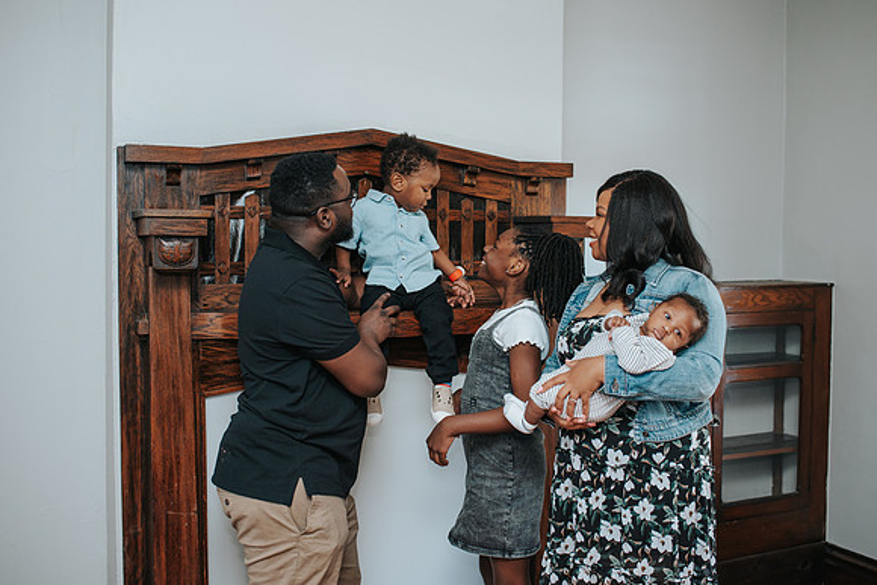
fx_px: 946
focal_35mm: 39
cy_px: 273
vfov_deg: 34.4
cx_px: 459
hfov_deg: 49.7
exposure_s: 1/200
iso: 800
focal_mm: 35
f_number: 2.8
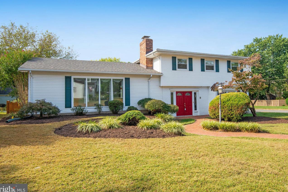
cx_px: 156
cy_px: 86
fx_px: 200
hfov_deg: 71.4
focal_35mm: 25
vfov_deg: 51.2
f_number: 8
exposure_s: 1/200
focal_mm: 22
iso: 400
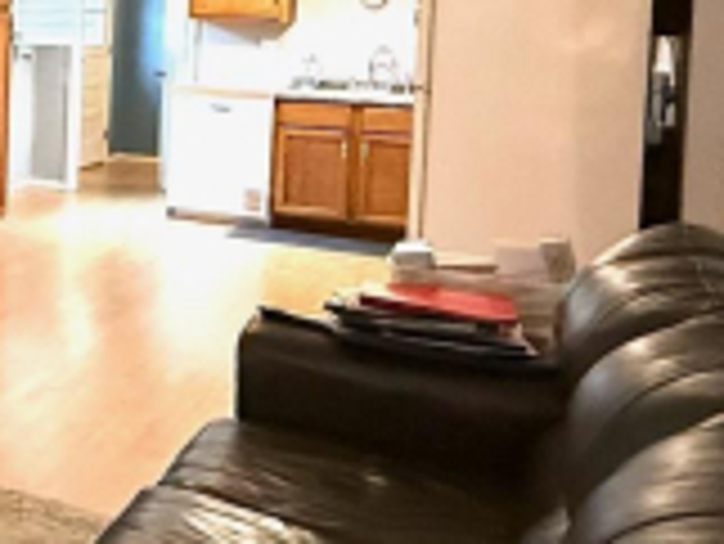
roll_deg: -1.4
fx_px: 1214
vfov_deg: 24.5
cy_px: 45
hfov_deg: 25.7
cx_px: -331
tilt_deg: -2.6
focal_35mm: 58
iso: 800
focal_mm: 2.22
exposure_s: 1/60
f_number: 2.2
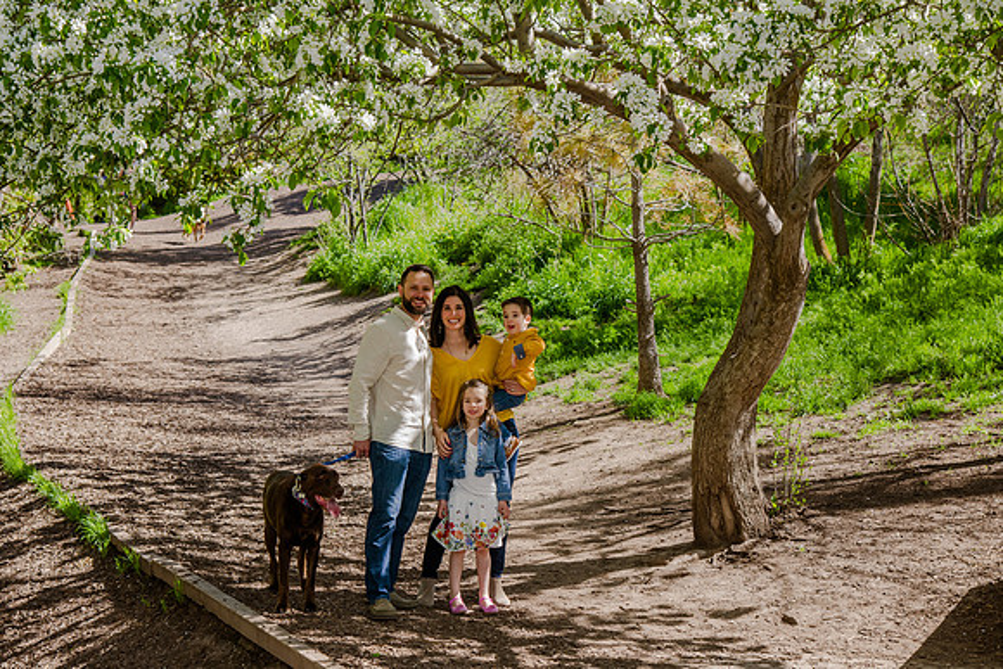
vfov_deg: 18.5
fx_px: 2053
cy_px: 362
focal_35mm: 74
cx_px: 443
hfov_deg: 27.4
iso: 200
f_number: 7.1
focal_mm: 65
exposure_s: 1/160
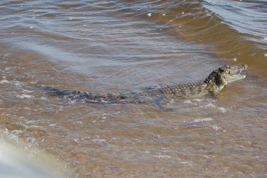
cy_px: 89
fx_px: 778
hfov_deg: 19.5
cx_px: 134
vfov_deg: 13.0
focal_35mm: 105
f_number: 5.6
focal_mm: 70
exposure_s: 1/500
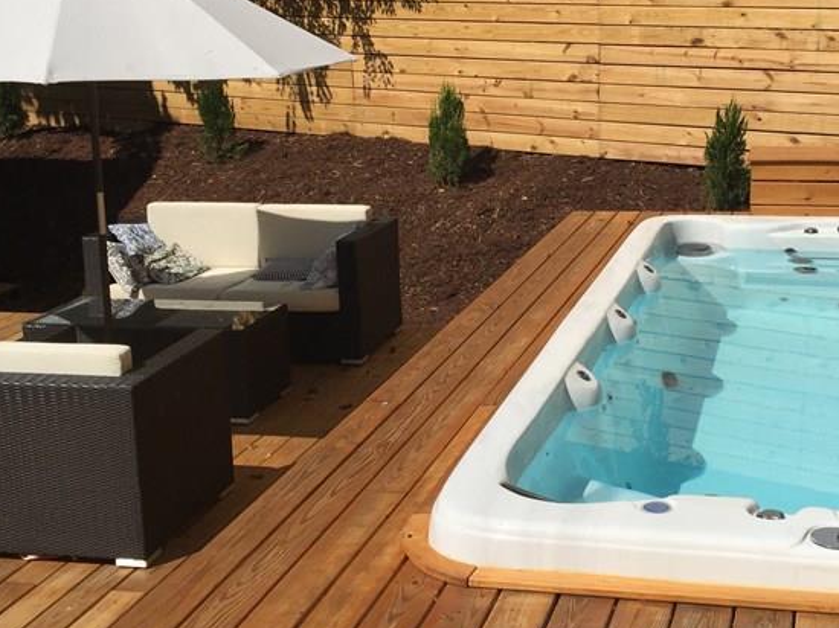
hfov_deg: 35.0
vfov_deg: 26.9
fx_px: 1308
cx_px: 595
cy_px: 233
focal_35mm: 54
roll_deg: -0.1
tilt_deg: -12.5
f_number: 2.2
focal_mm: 4.15
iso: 32
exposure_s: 1/4950
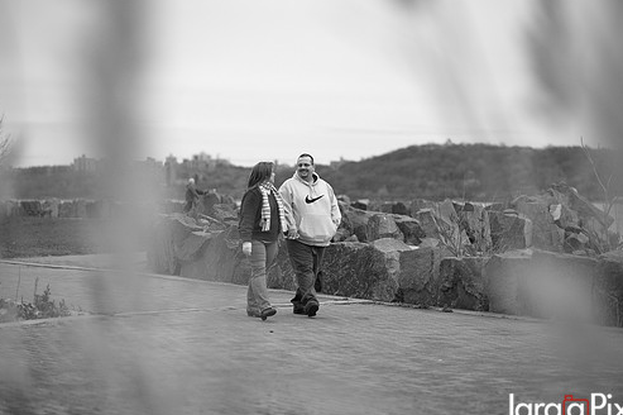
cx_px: 307
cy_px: 216
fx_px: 1729
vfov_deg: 13.7
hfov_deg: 20.4
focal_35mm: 100
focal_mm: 85
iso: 100
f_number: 2
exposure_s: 1/1250
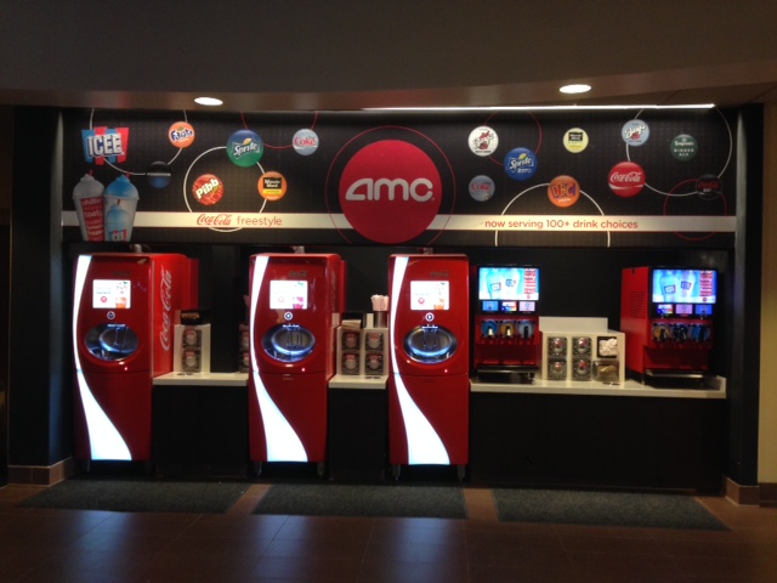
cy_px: 292
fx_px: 741
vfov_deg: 42.9
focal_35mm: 33
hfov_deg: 55.4
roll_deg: +0.7
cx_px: 388
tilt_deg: -0.8
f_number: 2.4
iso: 125
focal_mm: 4.12
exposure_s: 1/20
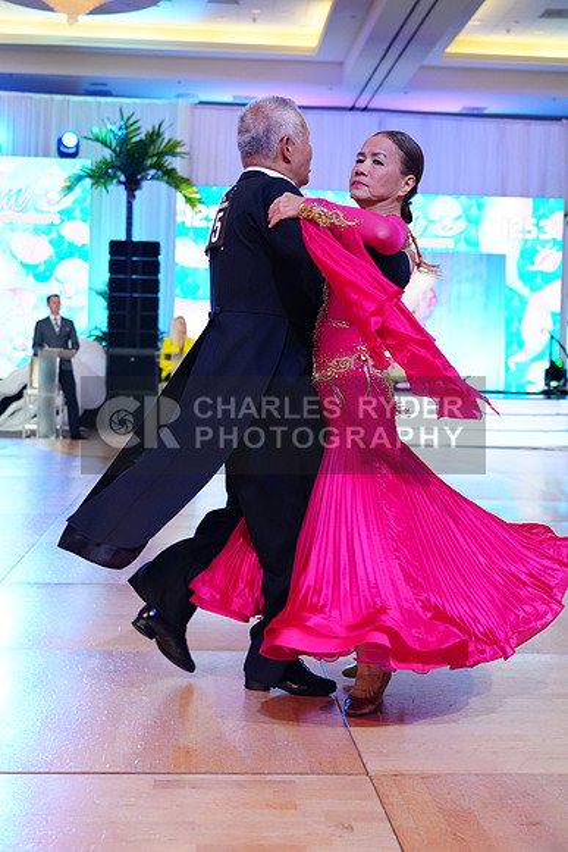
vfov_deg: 41.1
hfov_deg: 28.1
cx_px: 284
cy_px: 426
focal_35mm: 48
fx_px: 1135
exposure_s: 1/400
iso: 2500
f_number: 4
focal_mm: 48
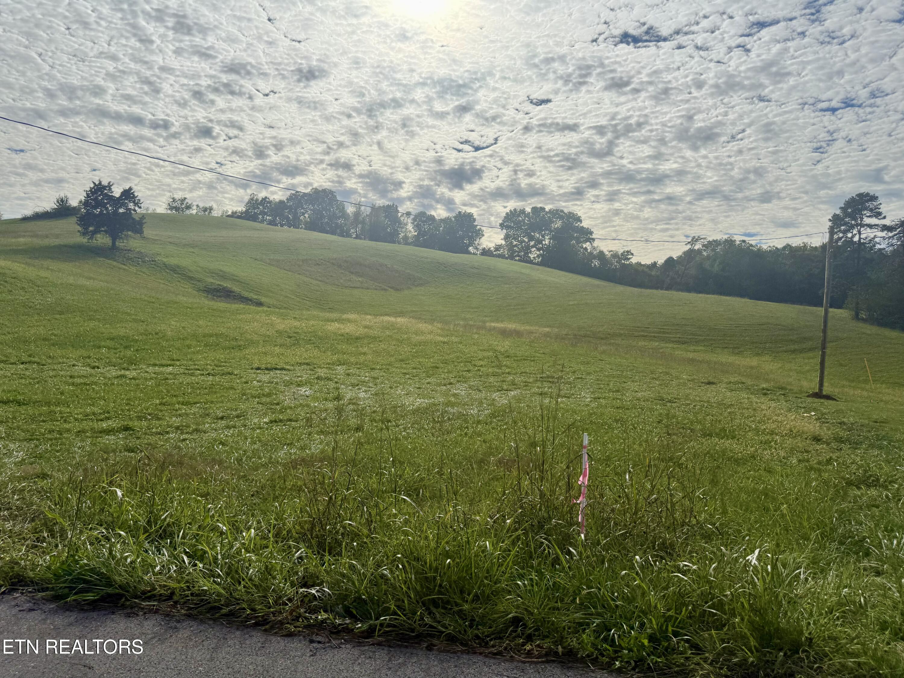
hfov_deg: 71.6
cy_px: 339
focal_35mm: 24
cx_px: 452
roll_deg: +2.7
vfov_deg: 56.8
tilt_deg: -1.8
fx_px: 627
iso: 64
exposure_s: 1/14286
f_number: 1.78
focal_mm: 6.76
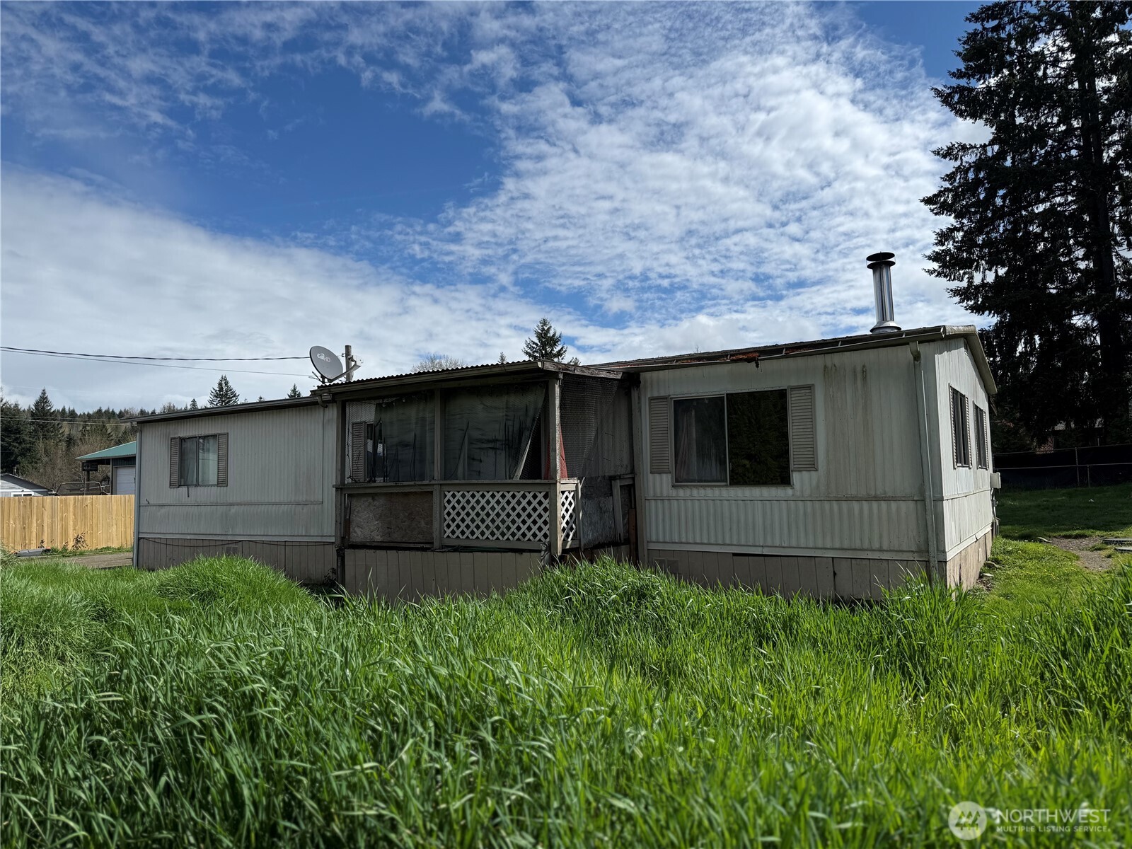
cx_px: 566
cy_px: 424
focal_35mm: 24
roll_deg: +1.7
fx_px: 785
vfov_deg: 56.8
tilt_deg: +4.3
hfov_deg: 71.6
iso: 80
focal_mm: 6.76
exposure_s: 1/9091
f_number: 1.78
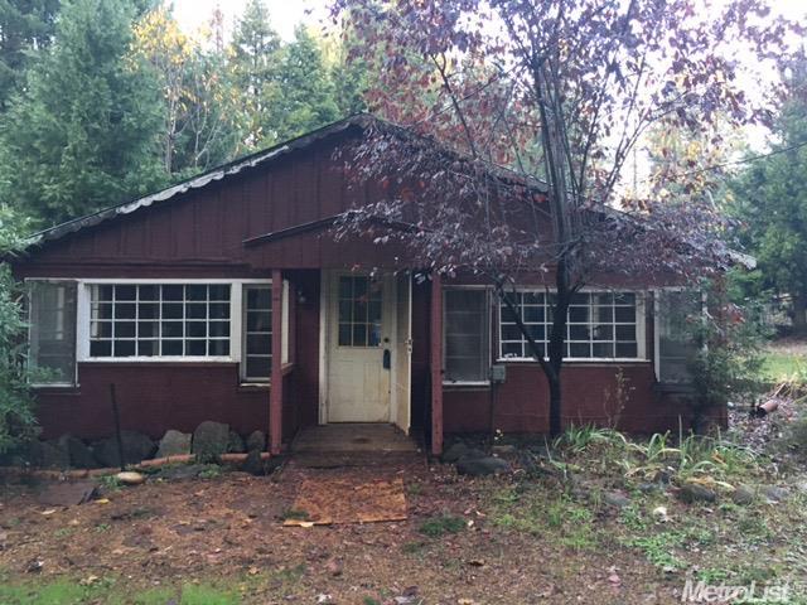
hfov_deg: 61.7
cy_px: 302
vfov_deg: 48.2
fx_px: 676
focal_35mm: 29
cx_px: 404
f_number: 2.2
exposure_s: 1/30
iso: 160
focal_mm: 4.15
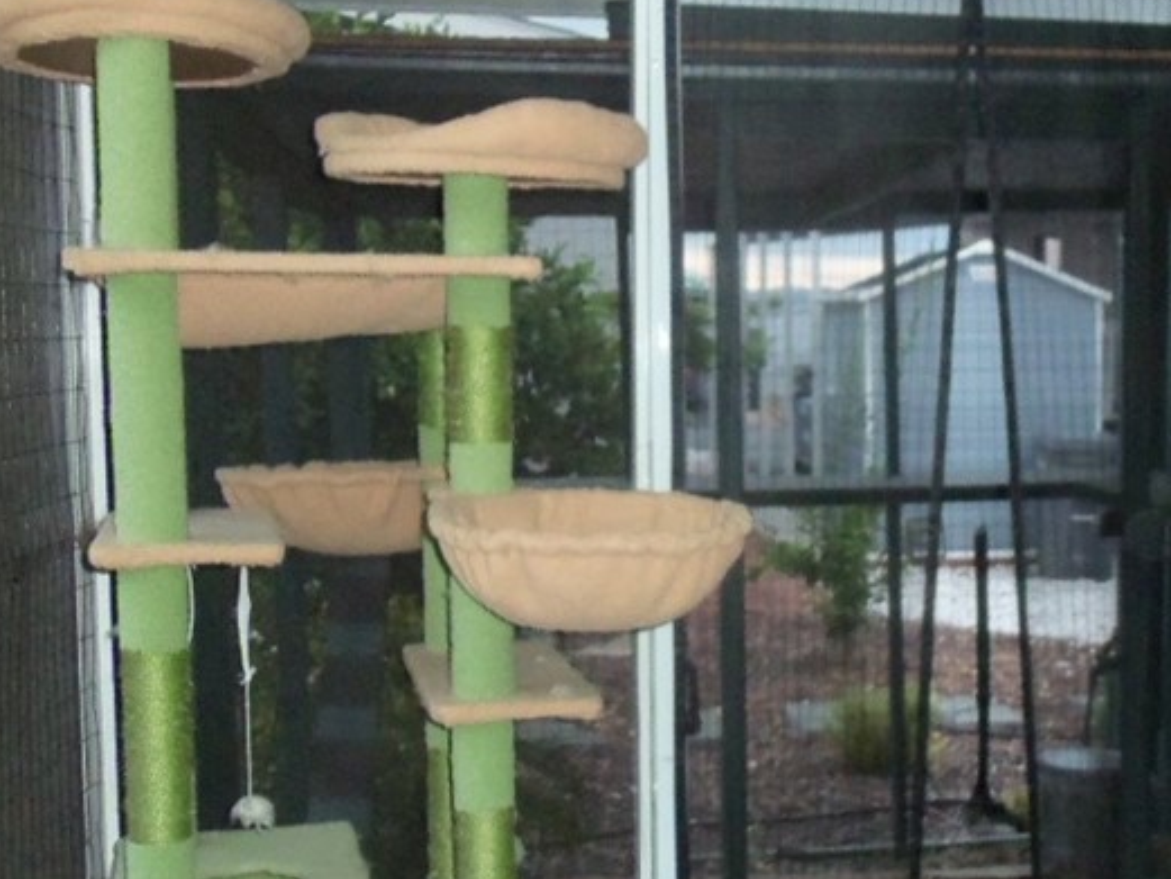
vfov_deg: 25.5
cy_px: 616
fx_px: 1929
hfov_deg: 32.0
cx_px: 1068
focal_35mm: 57
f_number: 3.4
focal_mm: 5.2
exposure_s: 1/30
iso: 200
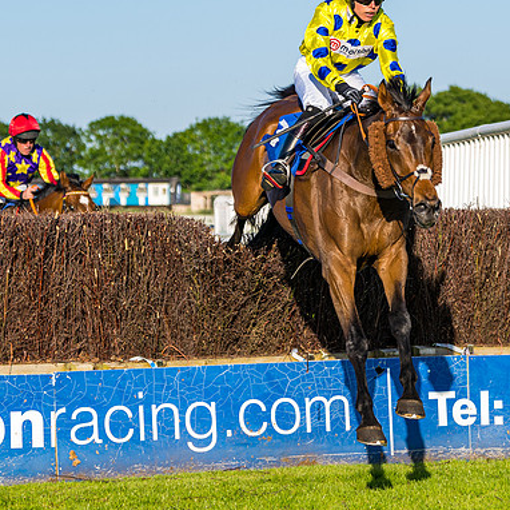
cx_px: 386
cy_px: 201
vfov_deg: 8.3
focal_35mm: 211
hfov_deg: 8.3
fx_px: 3517
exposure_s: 1/1250
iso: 200
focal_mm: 86
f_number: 4
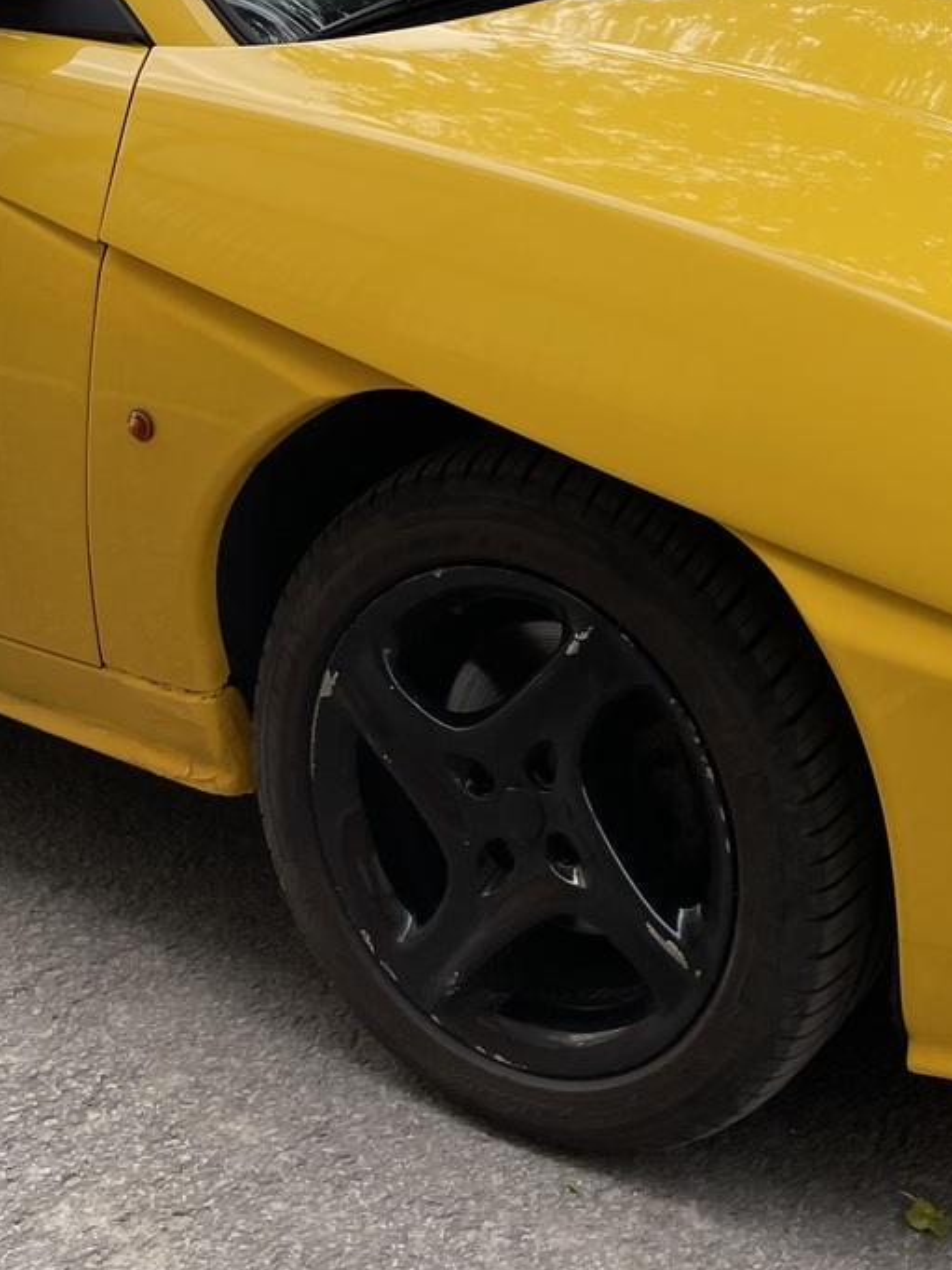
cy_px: -56
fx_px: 2238
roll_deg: -2.1
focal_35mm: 61
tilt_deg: -9.4
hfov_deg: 23.1
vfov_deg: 29.2
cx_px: 932
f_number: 1.6
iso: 32
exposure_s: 1/412
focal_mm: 4.2
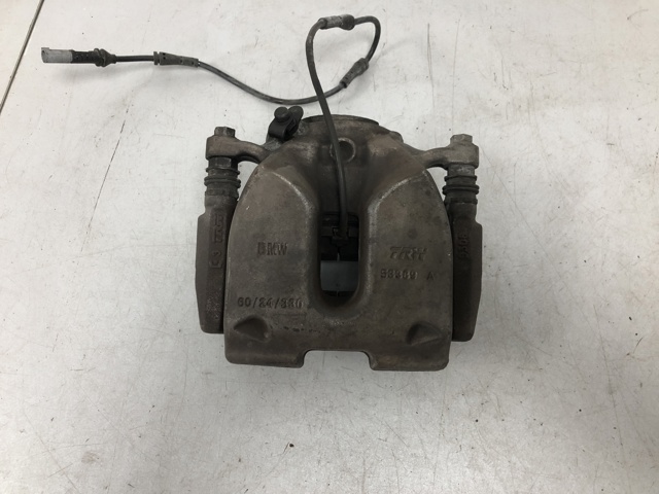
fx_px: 533
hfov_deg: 63.4
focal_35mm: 28
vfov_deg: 49.7
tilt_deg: -68.8
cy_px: 247
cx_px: 330
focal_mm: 4
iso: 40
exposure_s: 1/25
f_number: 1.8
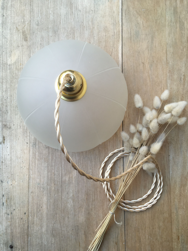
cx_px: 94
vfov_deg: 61.7
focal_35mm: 29
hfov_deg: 48.2
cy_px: 126
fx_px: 210
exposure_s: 1/50
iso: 32
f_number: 2.2
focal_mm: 4.15
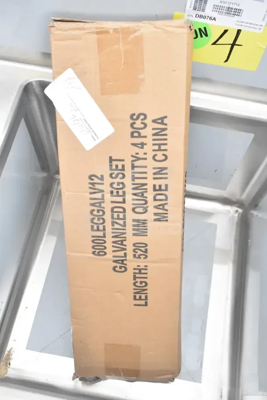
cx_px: 134
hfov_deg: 36.9
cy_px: 200
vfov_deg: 53.1
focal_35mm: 36
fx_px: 400
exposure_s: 1/400
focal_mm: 24
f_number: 10
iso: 1600
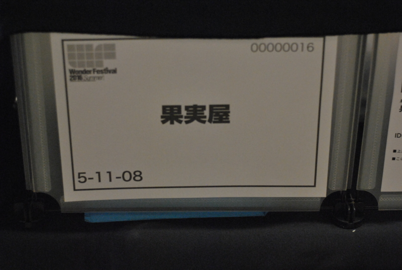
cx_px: 201
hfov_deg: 26.9
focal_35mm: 75
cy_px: 135
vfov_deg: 18.3
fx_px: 839
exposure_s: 1/160
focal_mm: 50
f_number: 2.2
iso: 1600
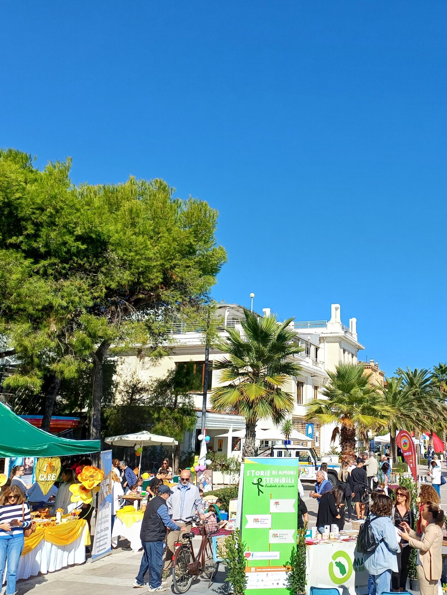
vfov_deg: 53.9
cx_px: 344
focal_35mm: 34
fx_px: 585
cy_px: 292
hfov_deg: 40.4
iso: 50
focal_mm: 4.65
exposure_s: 1/1259
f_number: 1.8
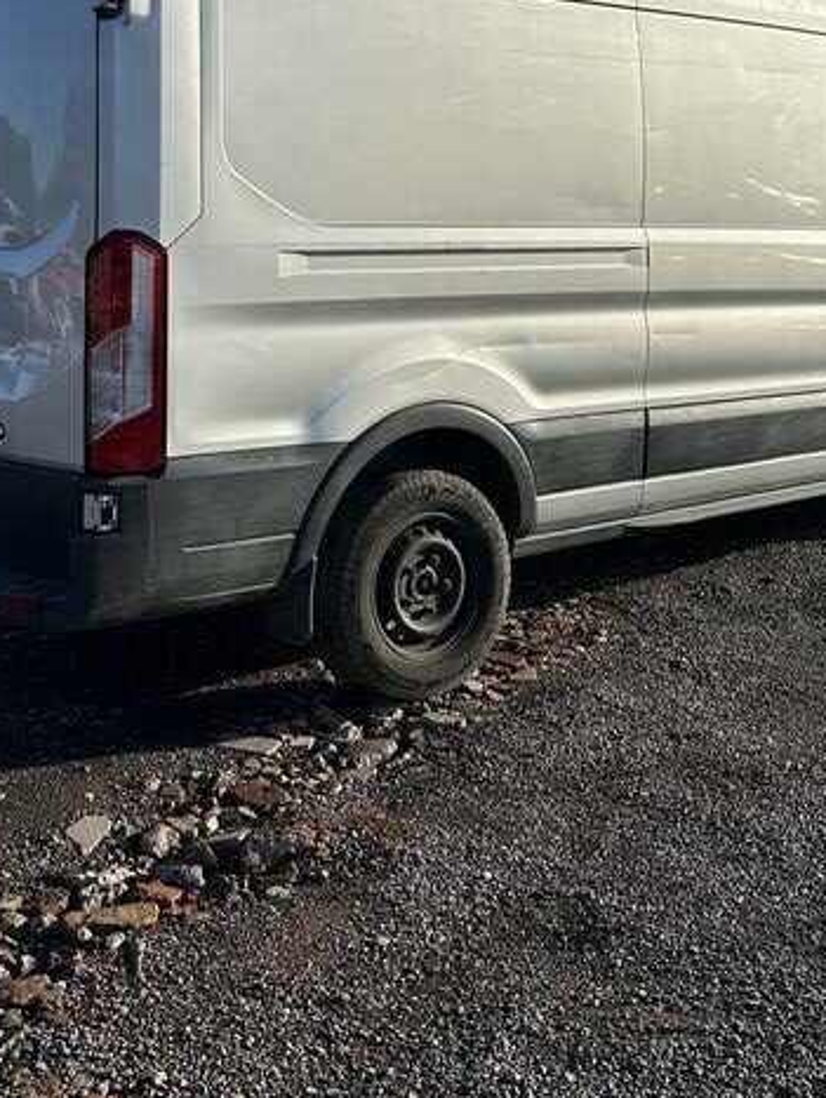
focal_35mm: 46
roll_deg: +0.2
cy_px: 294
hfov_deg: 31.6
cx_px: 424
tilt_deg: -4.9
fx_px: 1462
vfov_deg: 40.2
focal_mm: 6.86
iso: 80
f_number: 1.78
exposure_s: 1/6623
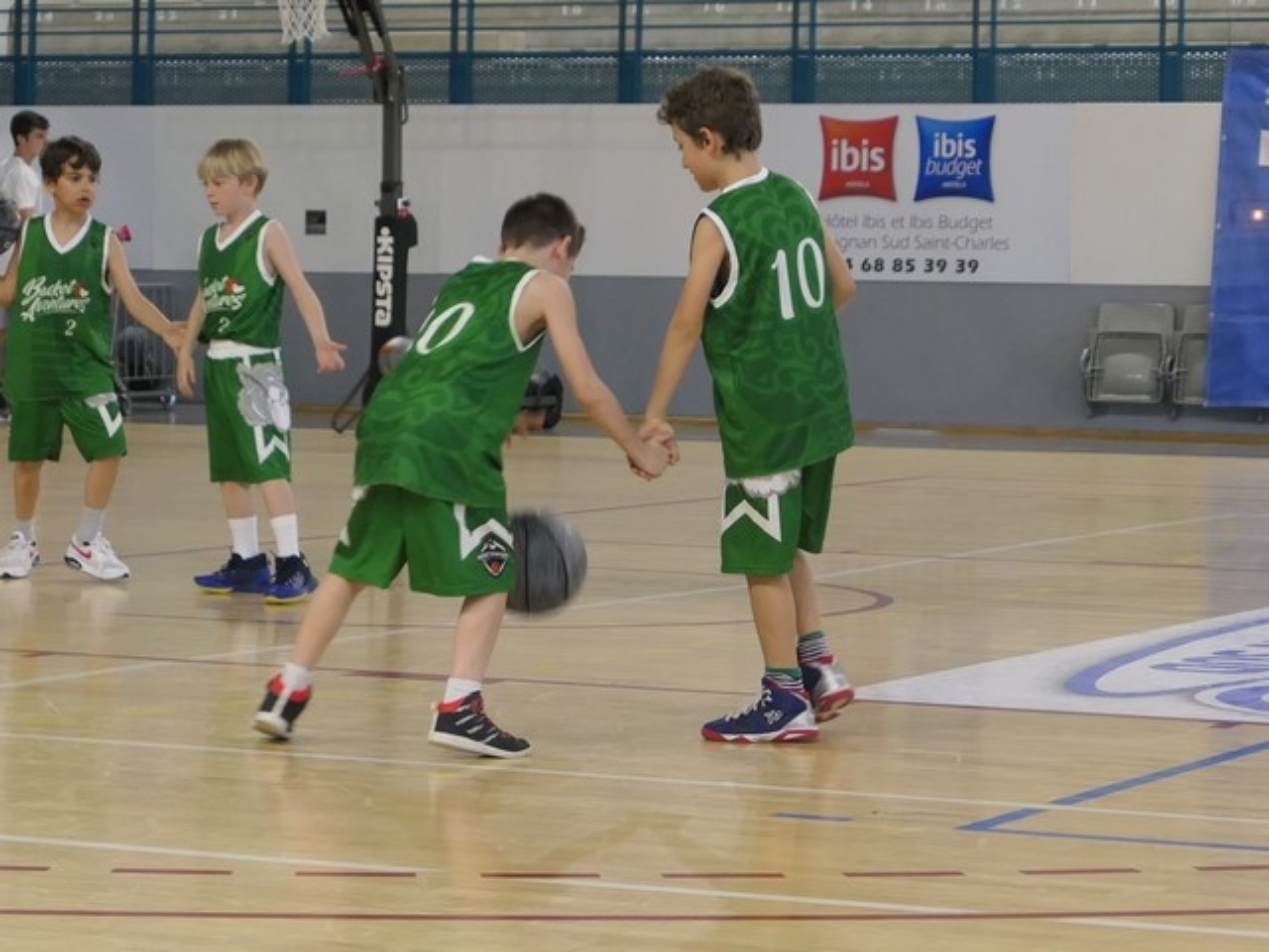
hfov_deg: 14.9
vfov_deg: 11.2
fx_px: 4839
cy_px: 476
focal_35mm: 132
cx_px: 634
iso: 1000
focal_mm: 26.4
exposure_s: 1/125
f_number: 2.8
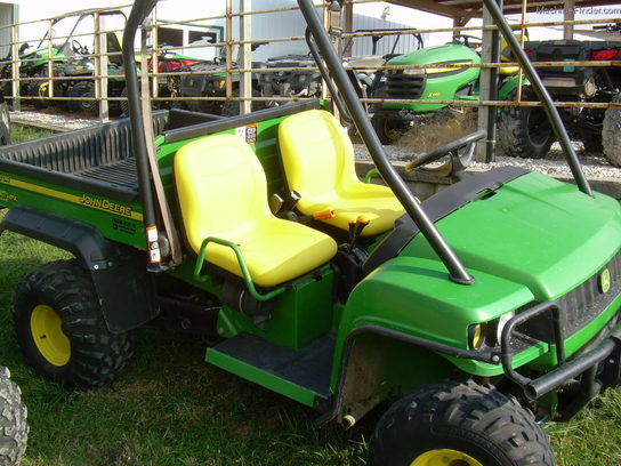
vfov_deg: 30.9
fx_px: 843
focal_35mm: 47
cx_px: 310
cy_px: 233
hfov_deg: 40.4
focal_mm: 7.7
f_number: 5
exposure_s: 1/177
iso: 50
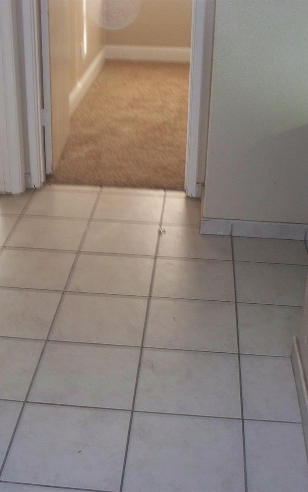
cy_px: 246
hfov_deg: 25.3
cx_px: 123
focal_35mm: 51
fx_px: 685
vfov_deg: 39.6
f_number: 2.8
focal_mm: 7.54
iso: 200
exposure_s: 1/40
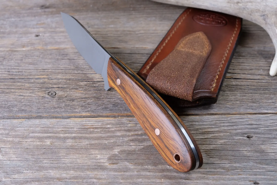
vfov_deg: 25.1
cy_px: 92
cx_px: 138
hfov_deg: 36.9
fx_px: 416
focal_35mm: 54
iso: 800
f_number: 8
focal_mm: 35.8
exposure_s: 1/52
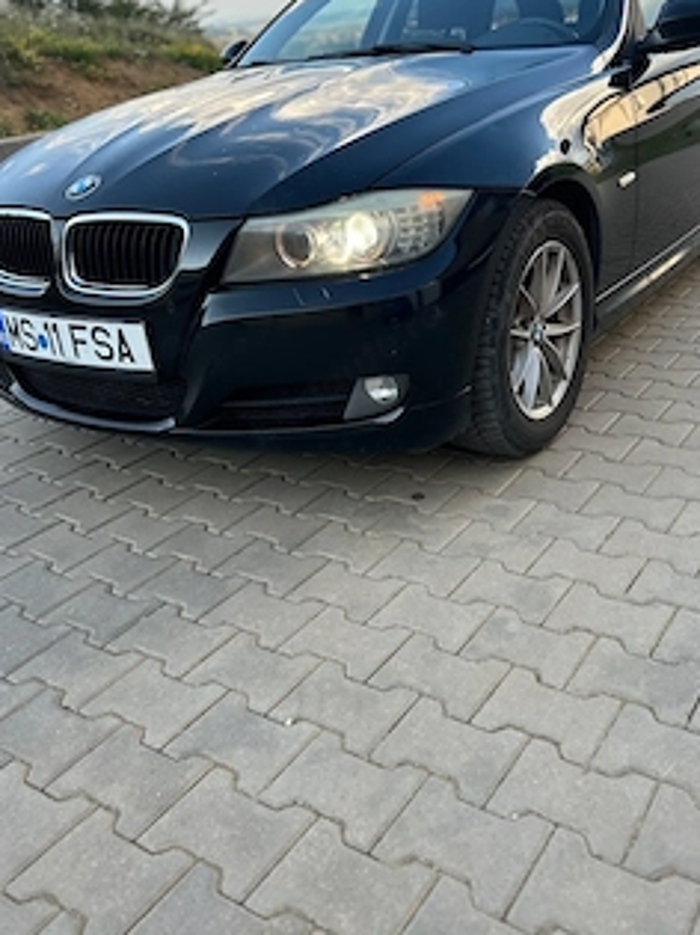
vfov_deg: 55.2
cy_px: 413
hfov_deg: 42.7
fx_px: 890
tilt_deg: -23.4
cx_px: 418
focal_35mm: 33
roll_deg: +6.0
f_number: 1.5
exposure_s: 1/511
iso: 50
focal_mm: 5.7
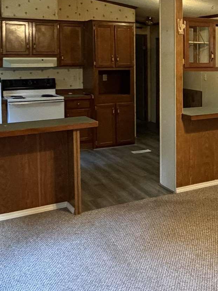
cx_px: 264
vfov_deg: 36.1
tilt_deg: -3.1
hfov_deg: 25.1
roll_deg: -0.1
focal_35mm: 52
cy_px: 76
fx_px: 437
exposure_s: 1/60
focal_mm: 2.22
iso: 640
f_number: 2.2
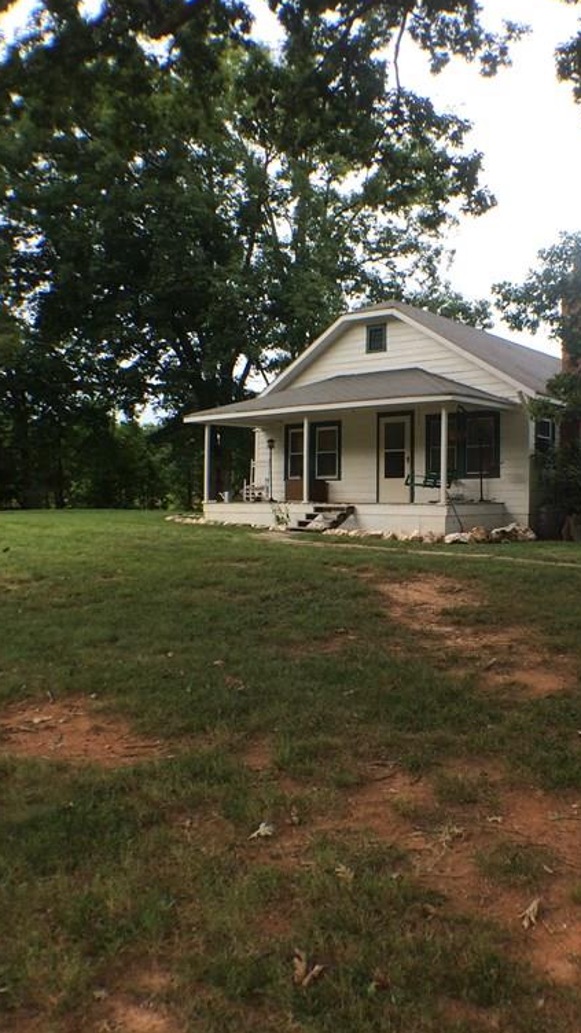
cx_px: 379
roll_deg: -0.5
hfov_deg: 27.6
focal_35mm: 43
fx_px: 1178
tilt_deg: -0.1
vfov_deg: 47.4
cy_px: 514
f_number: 2.2
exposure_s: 1/376
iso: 32
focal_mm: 4.15
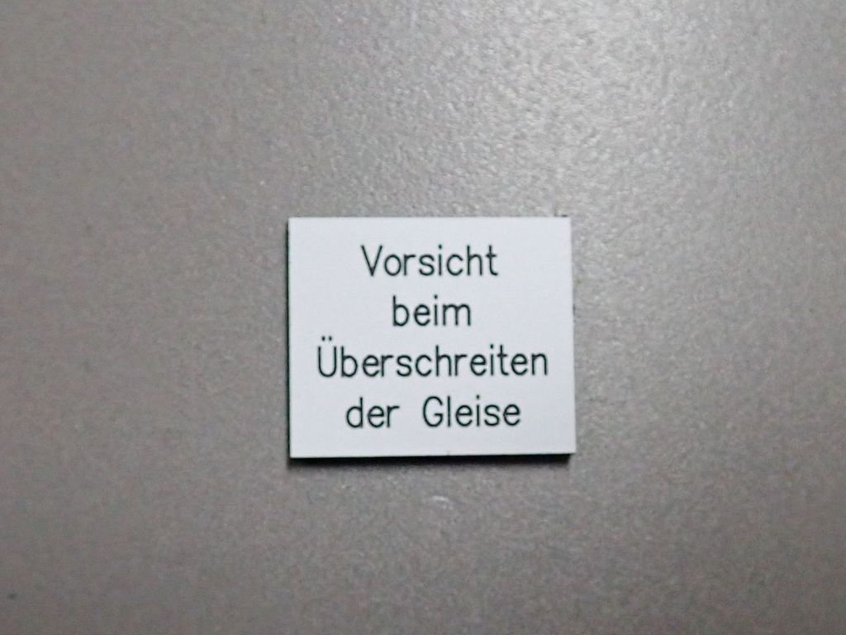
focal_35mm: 30
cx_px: 423
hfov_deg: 60.0
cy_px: 318
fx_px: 733
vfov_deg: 46.8
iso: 640
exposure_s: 1/160
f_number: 2.3
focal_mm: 5.5
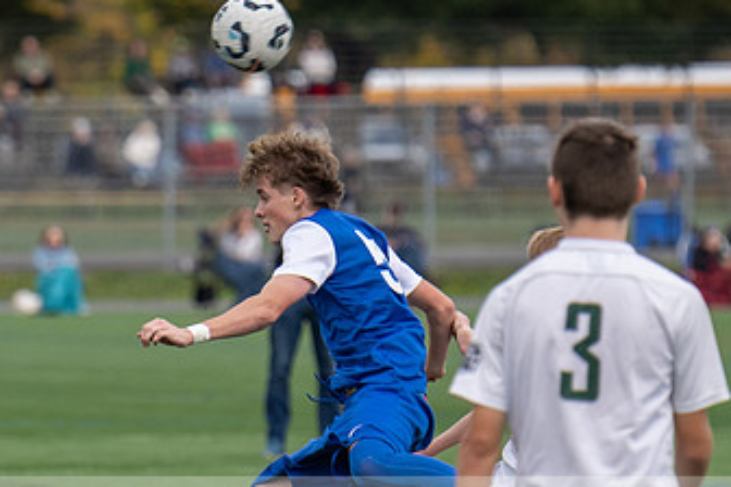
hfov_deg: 2.9
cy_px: 286
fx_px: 14274
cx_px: 199
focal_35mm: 703
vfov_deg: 2.0
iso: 1000
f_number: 5.6
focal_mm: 300
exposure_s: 1/1000
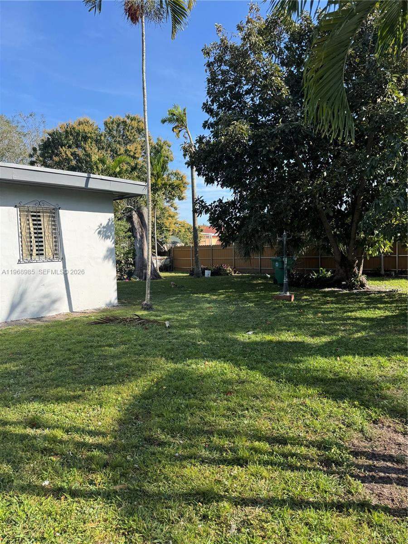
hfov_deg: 56.8
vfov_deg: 71.6
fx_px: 377
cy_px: 272
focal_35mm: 24
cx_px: 204
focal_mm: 6.76
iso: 80
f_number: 1.78
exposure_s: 1/1721
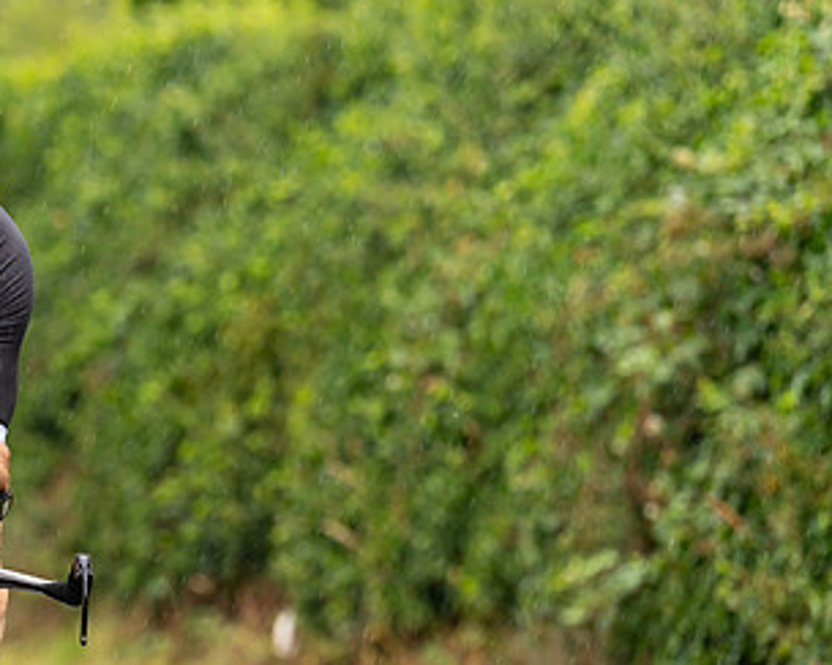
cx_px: 63
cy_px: 380
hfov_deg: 7.4
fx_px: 6451
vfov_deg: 5.9
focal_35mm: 262
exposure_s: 1/400
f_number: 3.2
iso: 250
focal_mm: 147
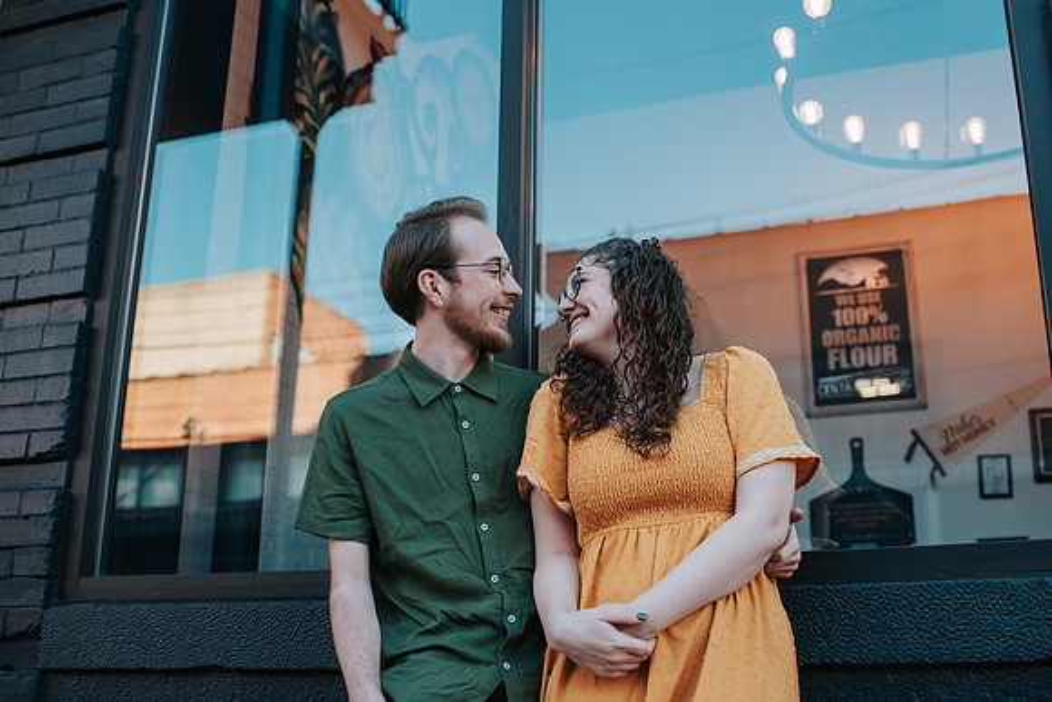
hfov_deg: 49.4
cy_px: 351
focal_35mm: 39
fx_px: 1143
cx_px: 573
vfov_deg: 34.2
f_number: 3.2
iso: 800
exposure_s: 1/1250
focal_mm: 35
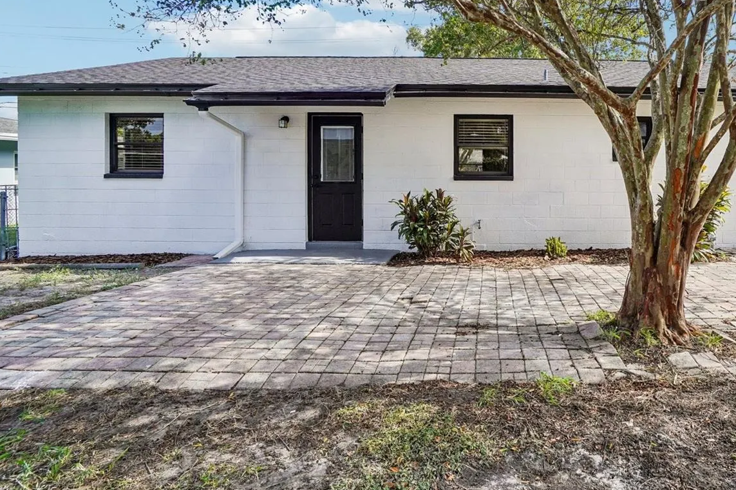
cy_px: 182
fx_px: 429
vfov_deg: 58.6
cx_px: 489
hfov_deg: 78.7
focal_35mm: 21
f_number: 8
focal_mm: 10
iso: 100
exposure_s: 1/90
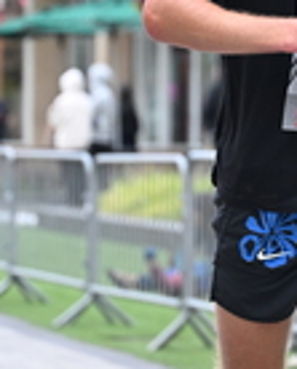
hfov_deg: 5.9
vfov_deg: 7.4
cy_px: -8
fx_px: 2858
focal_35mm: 261
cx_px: 290
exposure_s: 1/640
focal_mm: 70
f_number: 2.8
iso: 1600
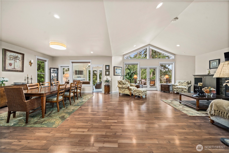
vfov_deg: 90.0
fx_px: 76
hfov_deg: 112.6
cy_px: 76
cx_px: 114
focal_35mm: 12
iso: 2000
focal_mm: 12
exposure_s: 1/8
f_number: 6.7
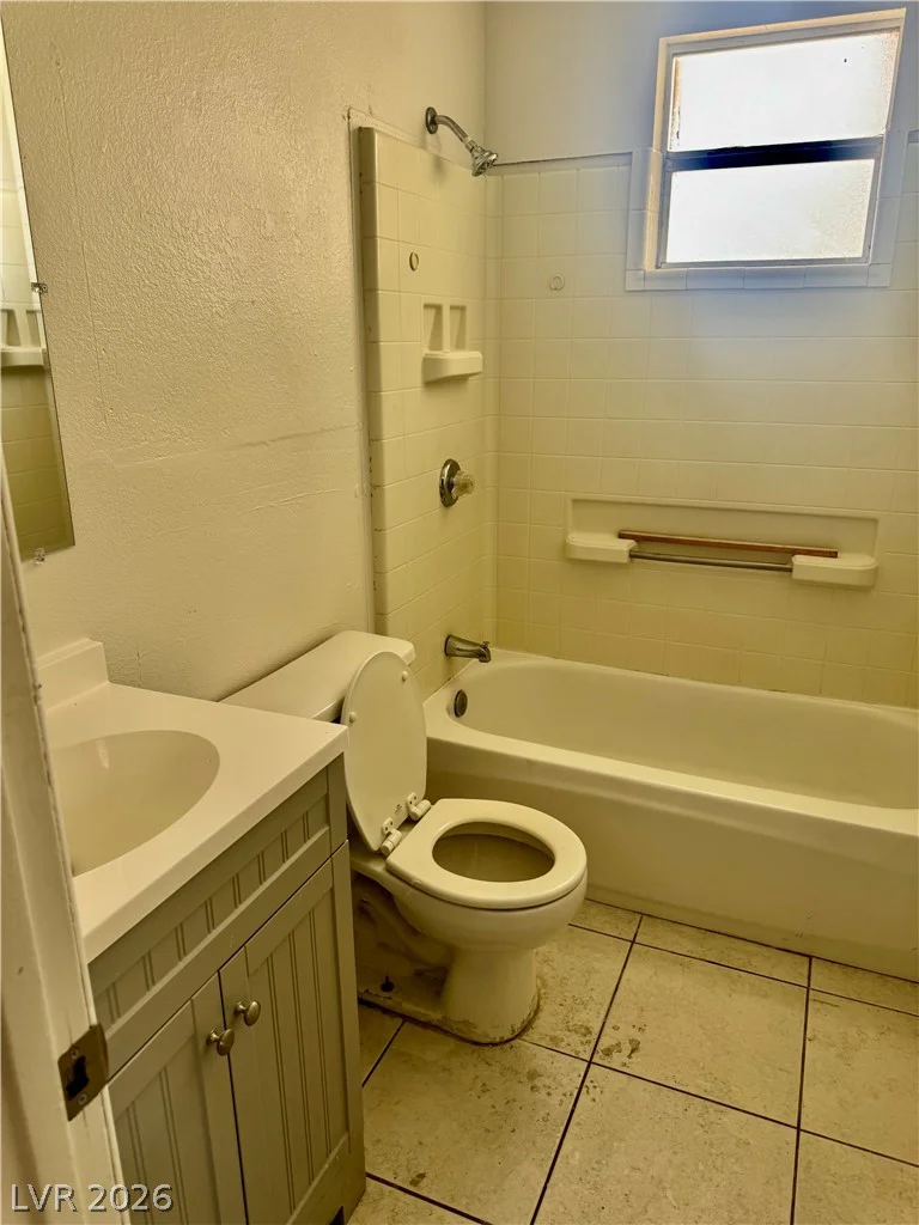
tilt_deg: -18.7
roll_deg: +0.4
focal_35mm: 24
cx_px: 460
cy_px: 612
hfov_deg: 56.8
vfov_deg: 71.6
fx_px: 850
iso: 100
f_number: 1.78
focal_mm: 6.76
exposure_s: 1/121
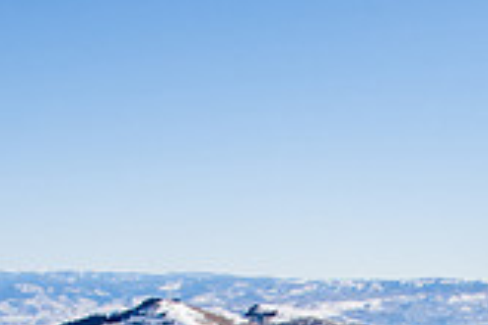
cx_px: 405
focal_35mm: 108
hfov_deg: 18.7
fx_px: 1464
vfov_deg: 12.1
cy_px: 495
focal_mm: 18
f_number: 14
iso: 160
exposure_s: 1/320
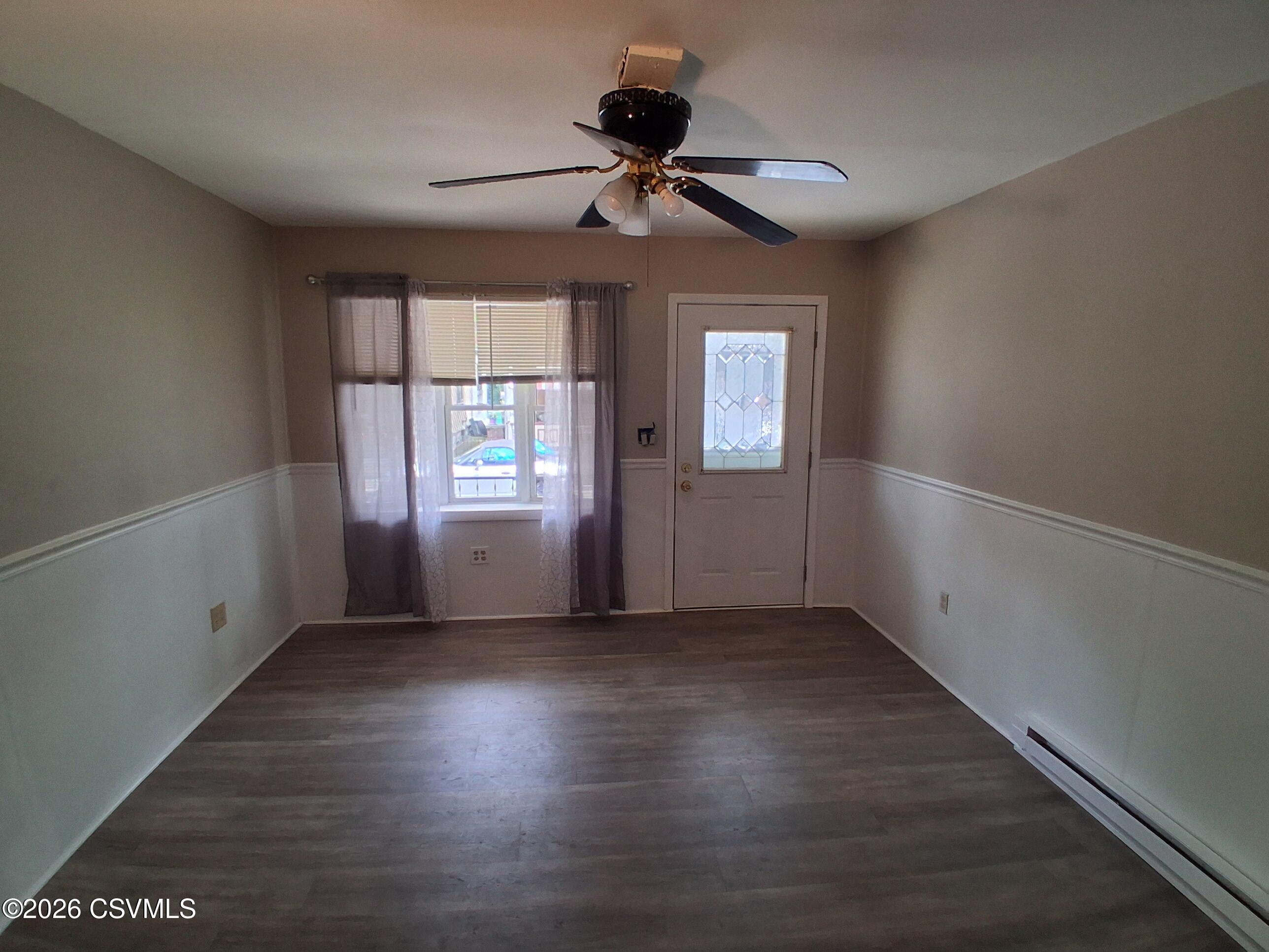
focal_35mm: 17
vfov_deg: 74.7
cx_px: 634
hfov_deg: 91.0
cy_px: 476
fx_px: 623
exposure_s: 1/100
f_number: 2.2
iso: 125
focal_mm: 1.4
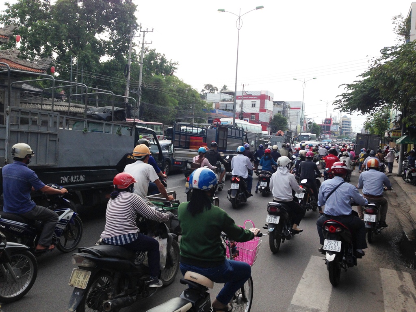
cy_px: 156
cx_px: 208
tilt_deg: -1.5
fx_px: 397
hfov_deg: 55.4
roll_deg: -1.0
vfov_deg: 42.9
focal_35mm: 33
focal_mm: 4.12
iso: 50
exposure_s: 1/1106
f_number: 2.4
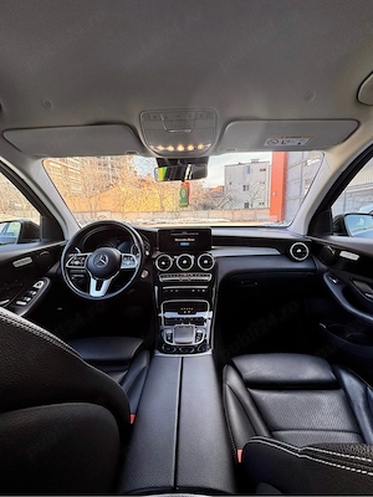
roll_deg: +1.7
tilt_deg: -9.3
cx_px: 186
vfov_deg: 102.1
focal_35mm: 14
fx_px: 201
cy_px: 248
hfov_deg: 85.7
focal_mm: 2.22
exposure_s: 1/145
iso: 40
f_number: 2.2
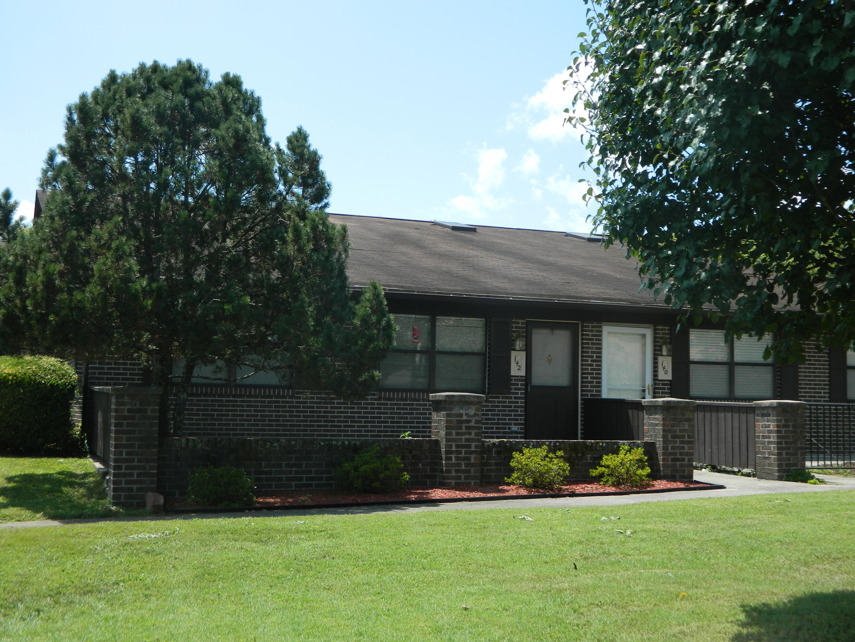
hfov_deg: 40.4
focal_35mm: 47
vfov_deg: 30.9
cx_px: 428
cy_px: 321
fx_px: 1161
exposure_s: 1/500
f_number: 3.6
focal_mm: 8.4
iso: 80
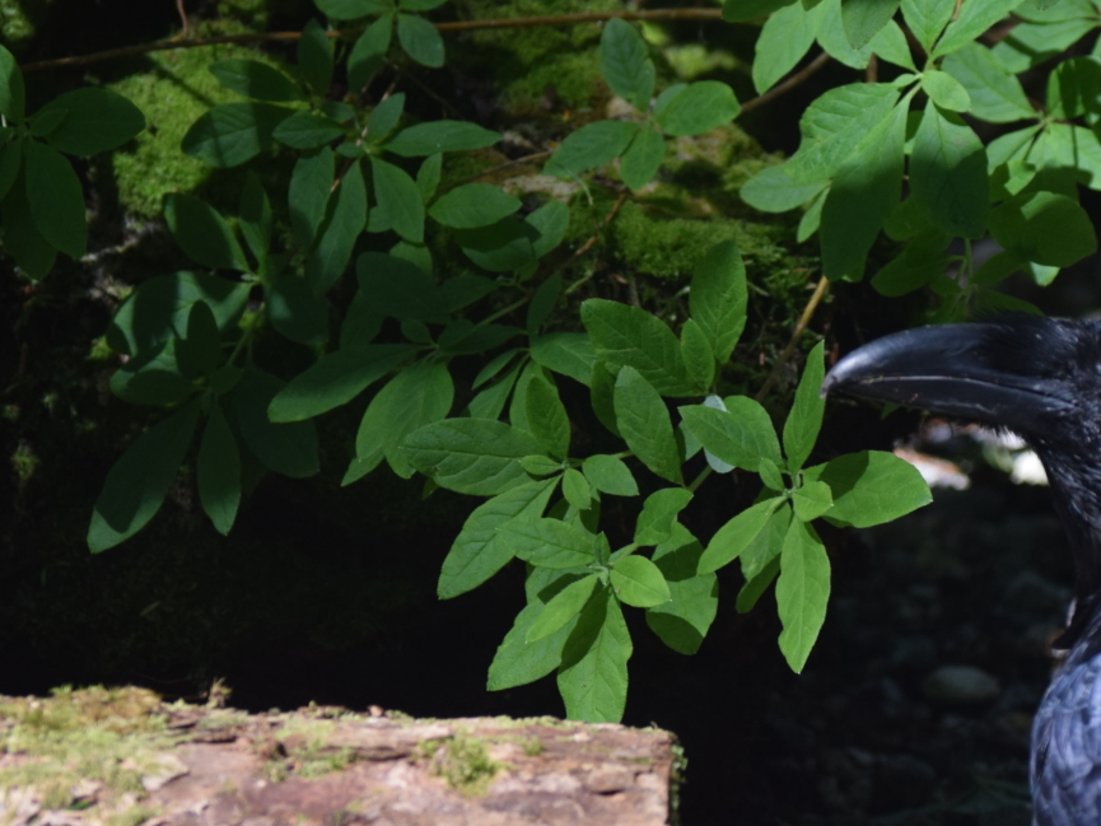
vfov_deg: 5.9
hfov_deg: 7.8
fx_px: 8052
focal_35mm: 253
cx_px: 794
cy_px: 559
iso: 400
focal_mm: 75
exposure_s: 1/320
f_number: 4.5
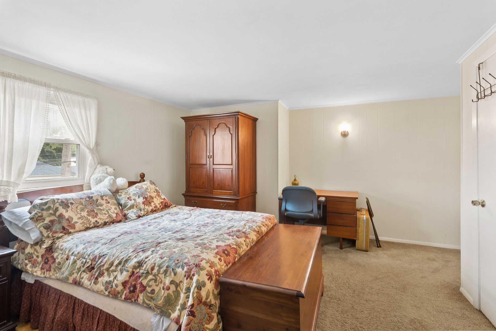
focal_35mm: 16
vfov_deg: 73.7
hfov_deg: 96.7
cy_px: 166
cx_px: 248
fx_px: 220
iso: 250
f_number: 9
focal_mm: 16
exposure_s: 2.5
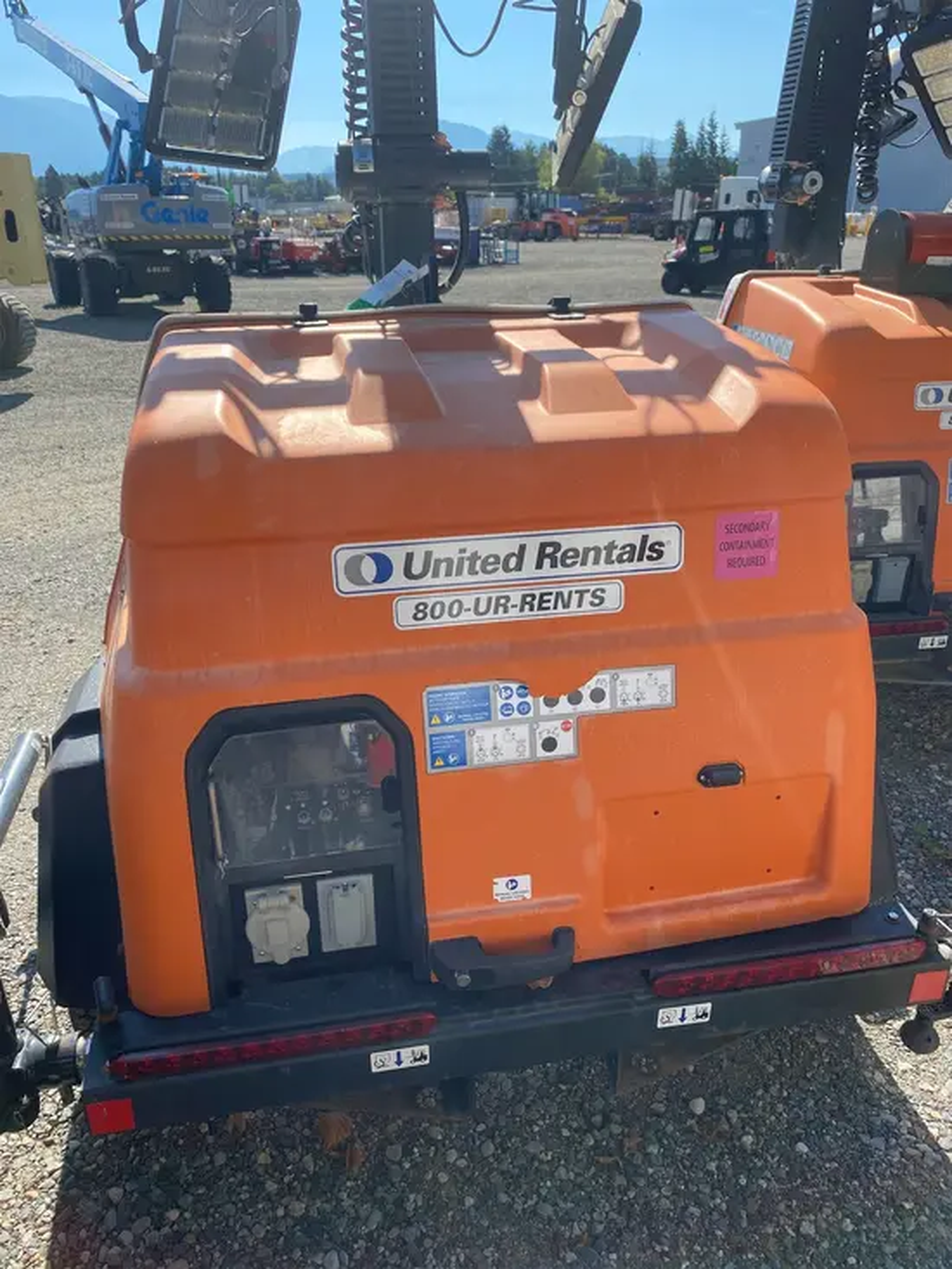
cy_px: 634
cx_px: 476
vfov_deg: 67.3
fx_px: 953
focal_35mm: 26
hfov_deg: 53.1
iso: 32
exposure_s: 1/1193
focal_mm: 4.25
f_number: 1.8
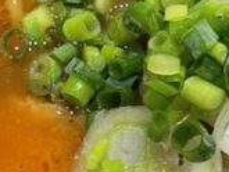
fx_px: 2138
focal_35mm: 323
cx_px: 200
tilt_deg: -62.1
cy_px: 121
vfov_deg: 4.6
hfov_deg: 6.1
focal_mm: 5.96
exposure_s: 1/50
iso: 80
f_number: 1.6
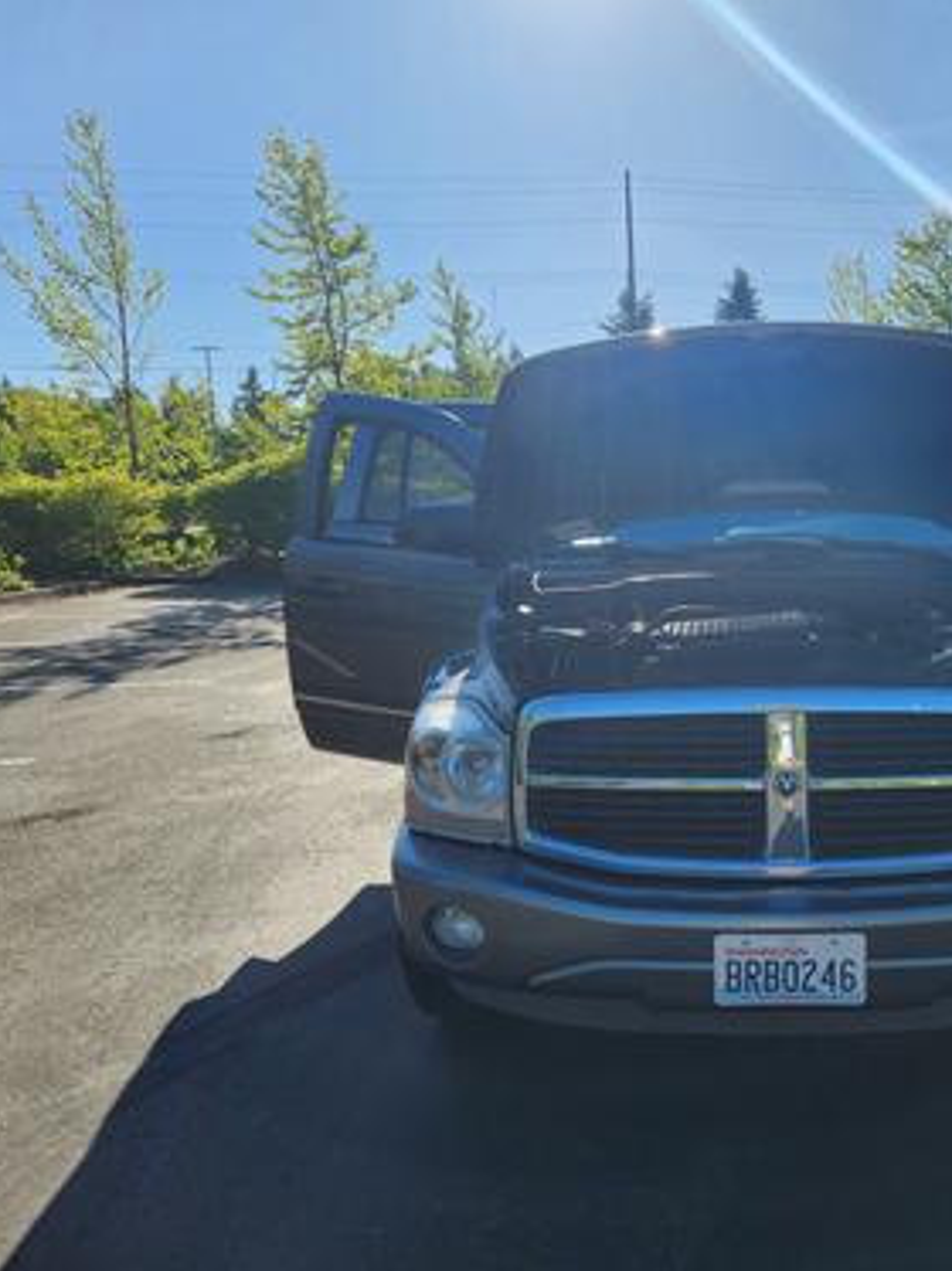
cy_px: 639
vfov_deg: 58.4
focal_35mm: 31
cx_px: 728
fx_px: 1138
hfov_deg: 43.7
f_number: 1.8
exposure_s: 1/1659
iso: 20
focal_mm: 5.4
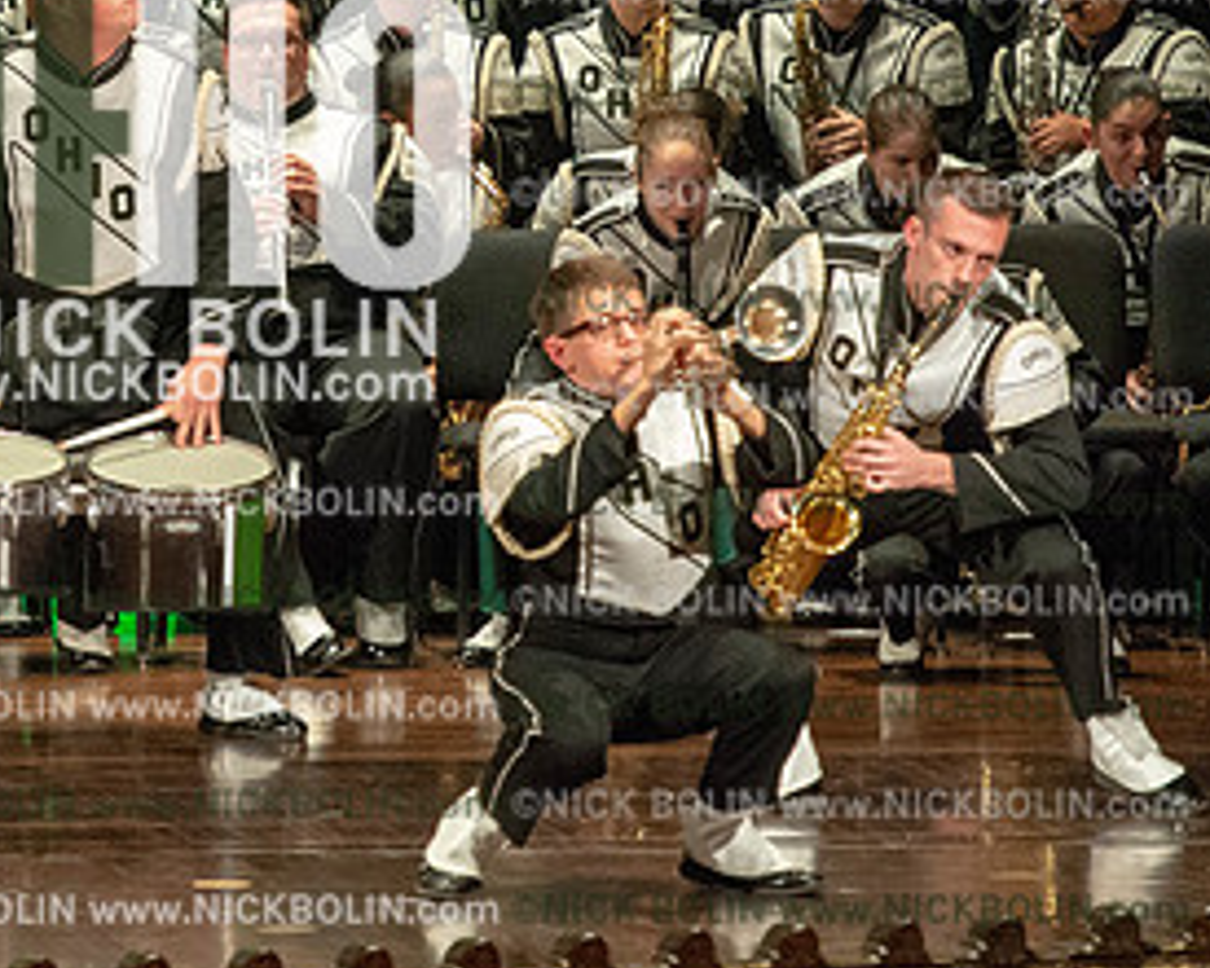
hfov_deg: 4.2
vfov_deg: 3.4
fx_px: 16294
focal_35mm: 455
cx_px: 158
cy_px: 194
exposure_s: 1/320
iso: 8000
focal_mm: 230
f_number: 5.6
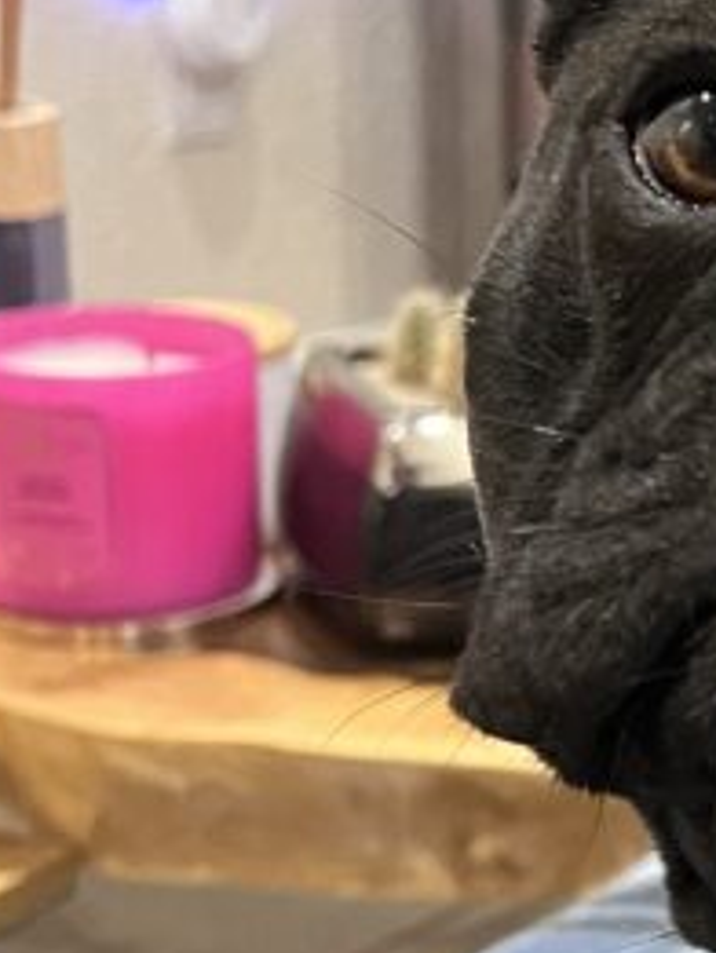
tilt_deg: -18.6
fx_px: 2811
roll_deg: -4.2
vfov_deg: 19.2
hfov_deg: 13.3
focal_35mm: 102
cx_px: 1235
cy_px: 570
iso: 500
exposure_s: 1/40
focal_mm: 5.7
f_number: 1.5
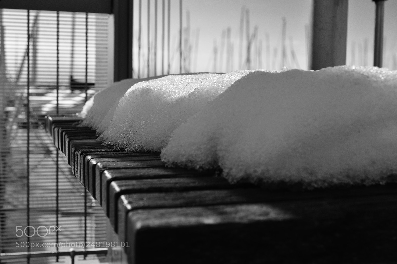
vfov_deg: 25.7
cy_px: 132
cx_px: 198
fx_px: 578
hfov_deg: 37.9
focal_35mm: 52
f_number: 5
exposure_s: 1/1000
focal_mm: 35
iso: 125
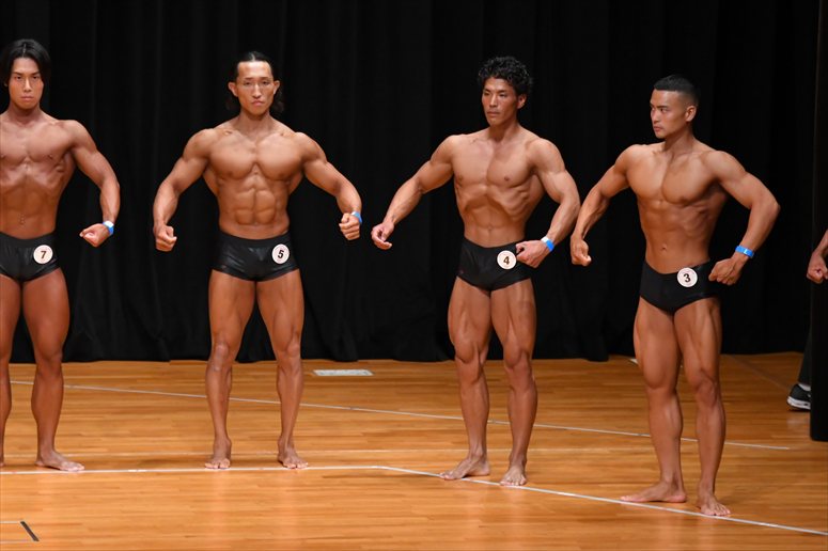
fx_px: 5862
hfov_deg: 8.1
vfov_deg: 5.4
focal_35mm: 255
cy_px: 276
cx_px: 414
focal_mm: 170
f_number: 5.6
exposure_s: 1/400
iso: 4000
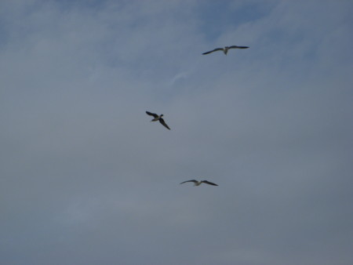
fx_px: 1061
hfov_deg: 18.9
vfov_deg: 14.2
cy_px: 132
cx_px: 176
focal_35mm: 104
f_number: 8.3
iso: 100
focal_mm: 17.3
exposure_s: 1/400
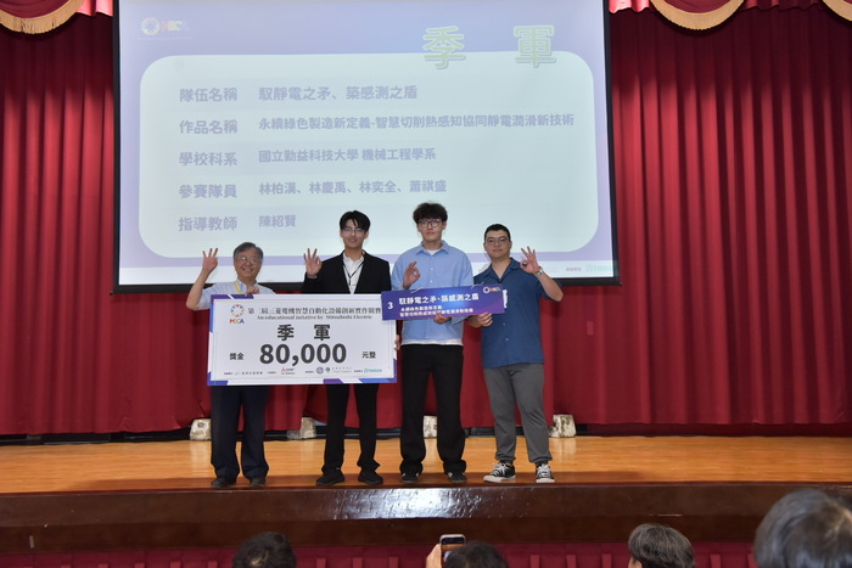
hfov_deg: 48.4
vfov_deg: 33.4
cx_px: 426
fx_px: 947
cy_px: 284
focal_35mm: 40
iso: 1600
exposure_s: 1/100
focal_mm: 40
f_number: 5.6
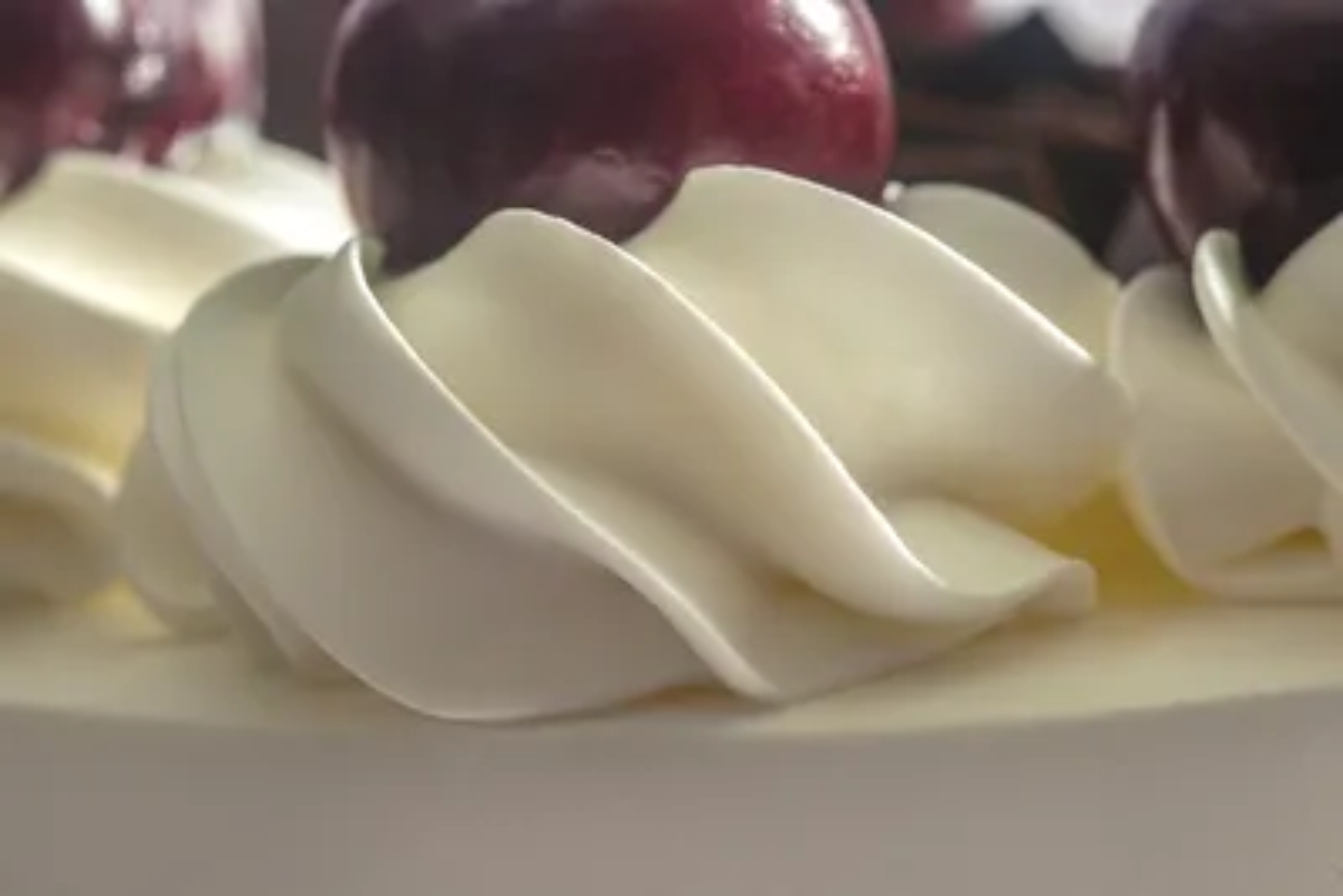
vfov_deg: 22.6
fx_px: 2239
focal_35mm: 60
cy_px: 448
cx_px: 672
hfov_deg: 33.4
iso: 160
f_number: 16
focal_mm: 60
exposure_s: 1/50
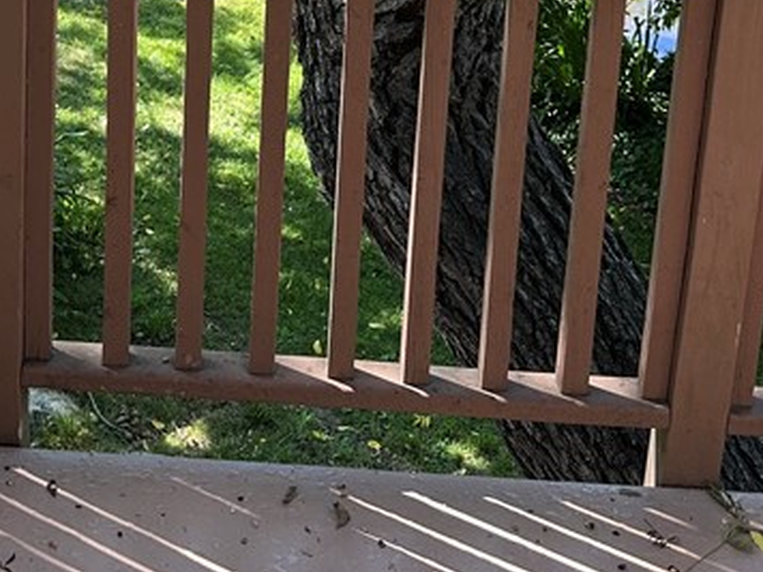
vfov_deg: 20.1
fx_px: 1521
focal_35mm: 69
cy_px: -96
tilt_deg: -16.9
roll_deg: -1.0
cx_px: 186
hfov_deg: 27.8
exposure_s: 1/352
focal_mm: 6.86
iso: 80
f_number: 1.78
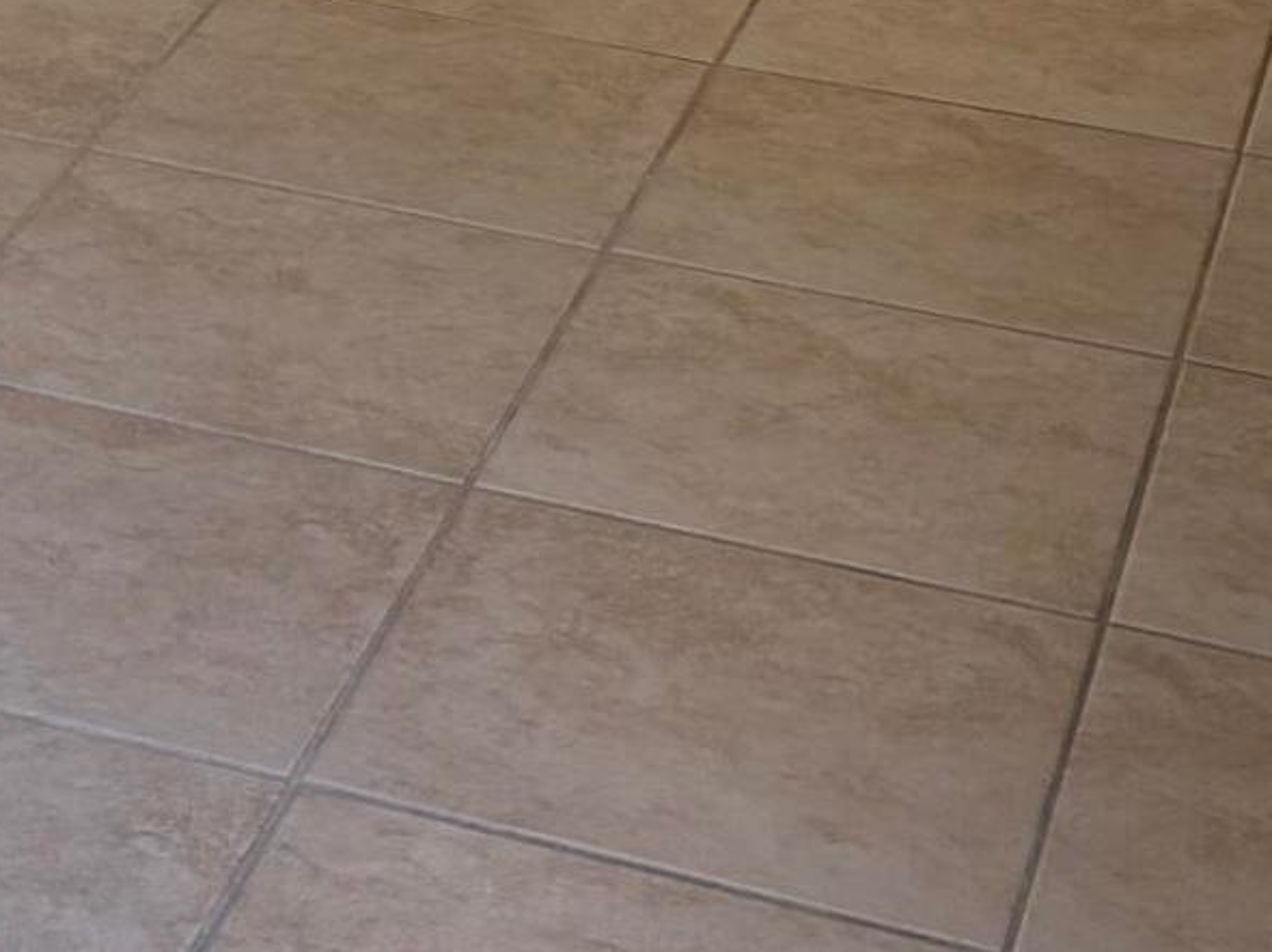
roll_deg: -1.0
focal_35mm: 127
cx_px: -375
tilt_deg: -10.0
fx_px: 4665
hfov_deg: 14.9
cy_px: -976
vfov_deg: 10.6
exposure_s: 1/120
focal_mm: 5.96
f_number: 1.6
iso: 125
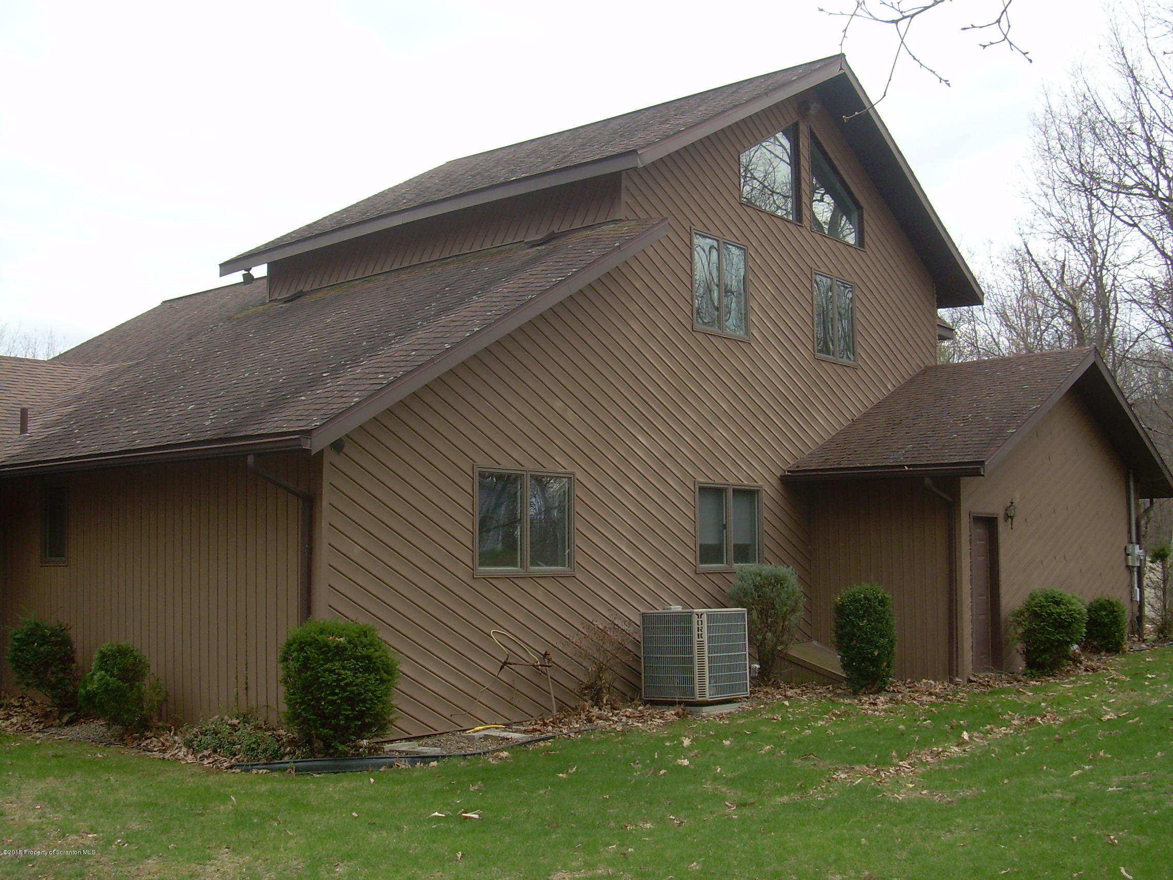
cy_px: 440
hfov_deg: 49.0
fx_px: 1288
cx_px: 586
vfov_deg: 37.7
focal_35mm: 38
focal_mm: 6.3
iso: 50
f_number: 4.6
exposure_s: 1/149
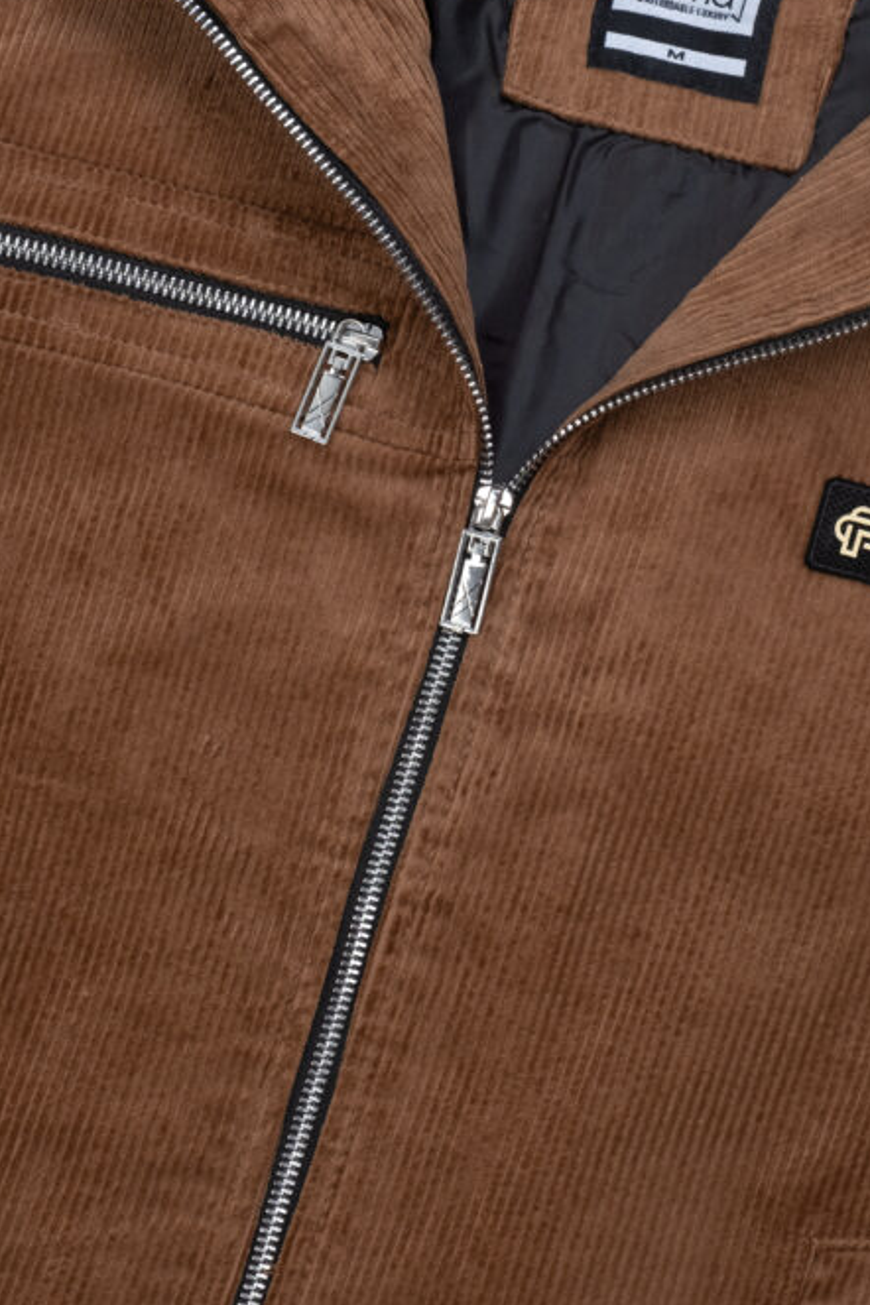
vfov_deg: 18.6
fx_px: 3987
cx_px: 543
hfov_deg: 12.4
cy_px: 494
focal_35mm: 110
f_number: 10
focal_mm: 42.5
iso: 400
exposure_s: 1/100
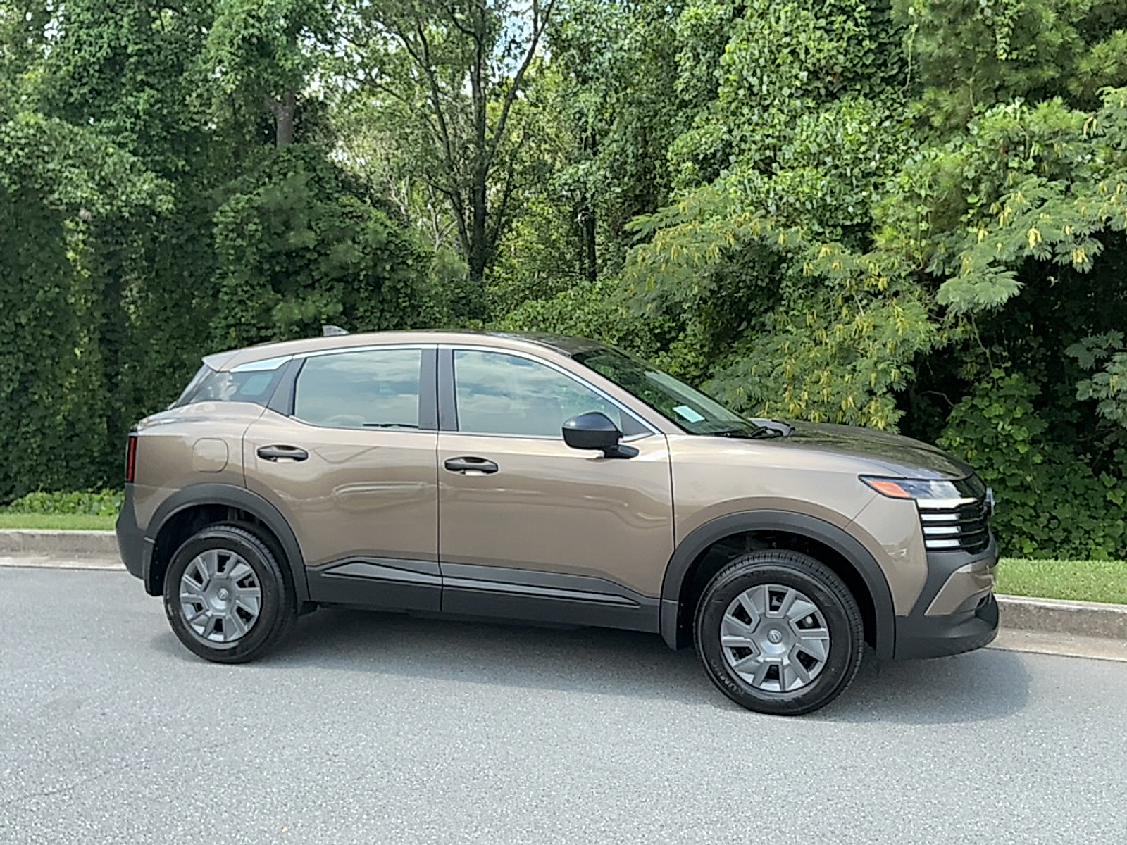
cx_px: 564
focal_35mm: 29
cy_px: 422
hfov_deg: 61.7
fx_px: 944
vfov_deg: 48.2
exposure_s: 1/759
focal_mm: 3
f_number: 1.8
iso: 25
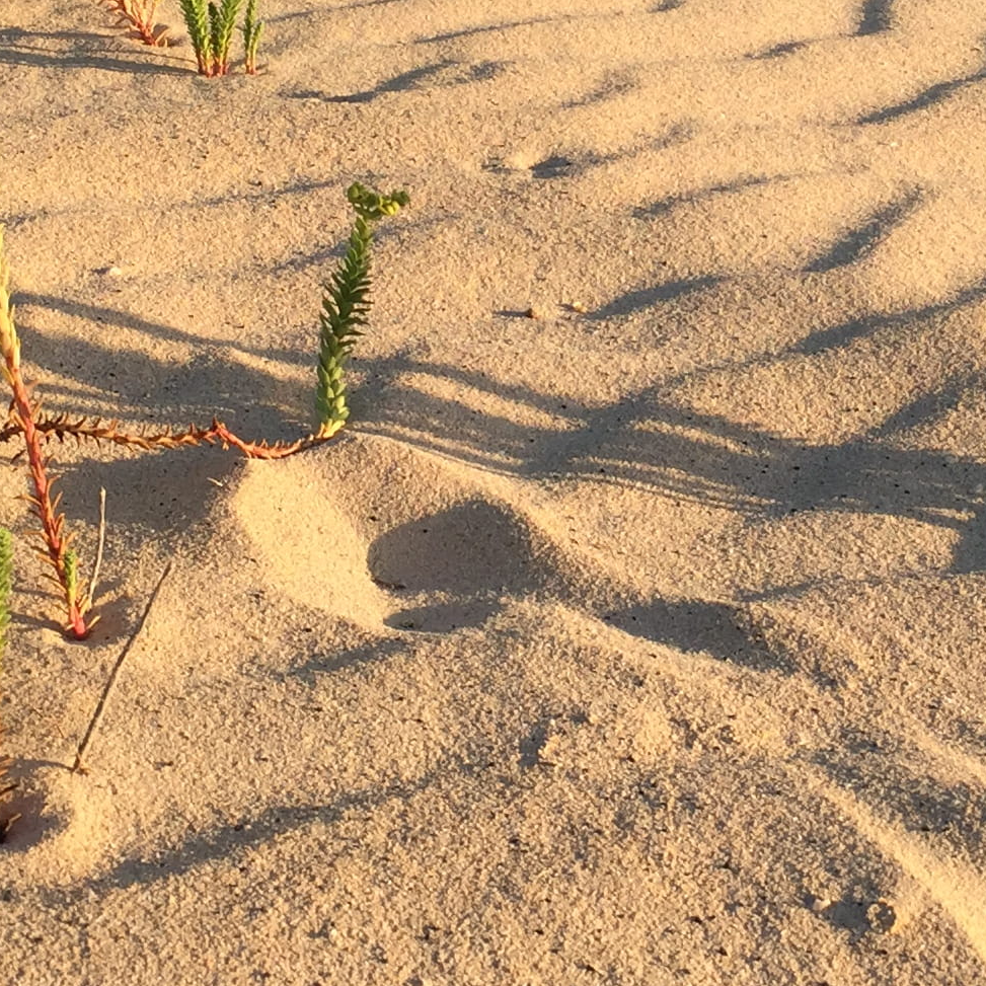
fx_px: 2771
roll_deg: +1.2
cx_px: 578
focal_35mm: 86
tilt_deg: -17.0
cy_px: 185
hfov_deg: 20.2
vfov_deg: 19.9
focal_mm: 4.15
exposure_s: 1/920
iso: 32
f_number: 2.2
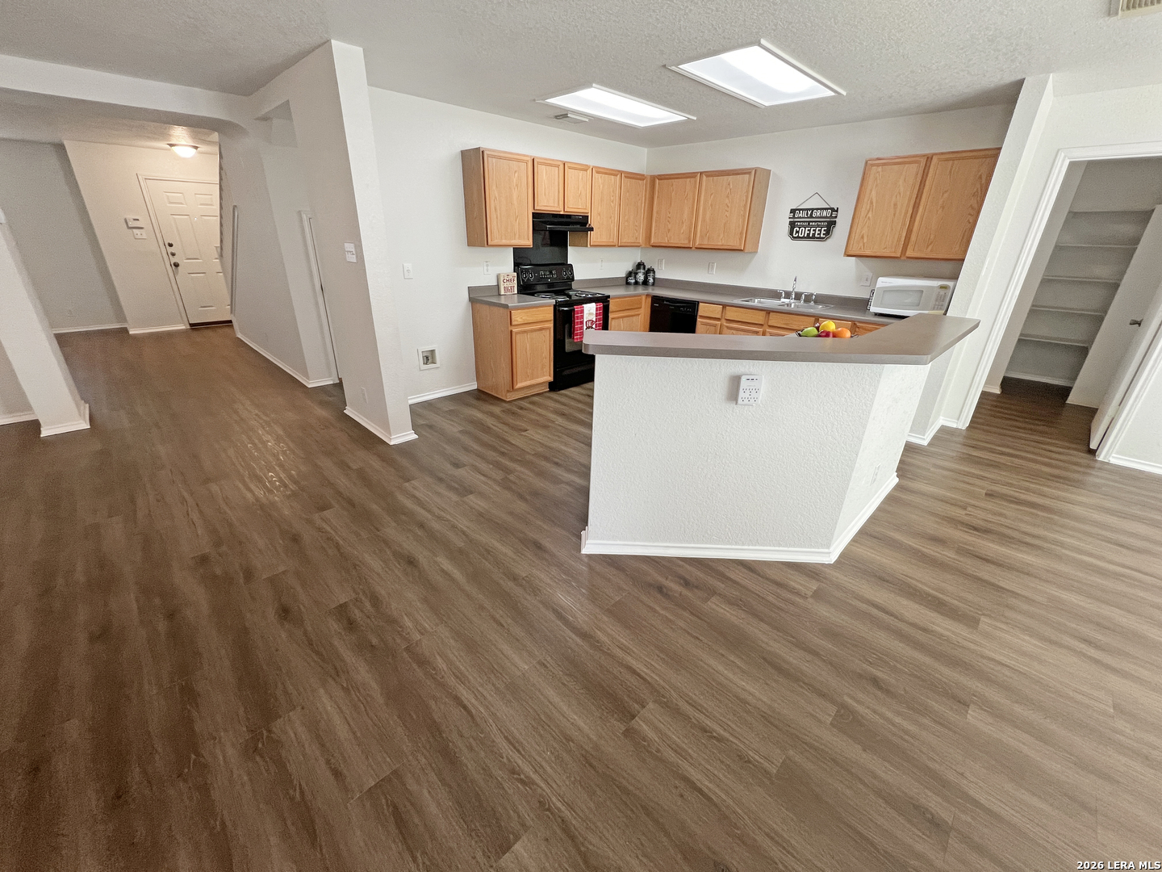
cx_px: 581
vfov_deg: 89.9
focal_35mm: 13
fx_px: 436
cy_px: 436
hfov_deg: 106.2
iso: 125
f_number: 1.8
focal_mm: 1.57
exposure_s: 1/60
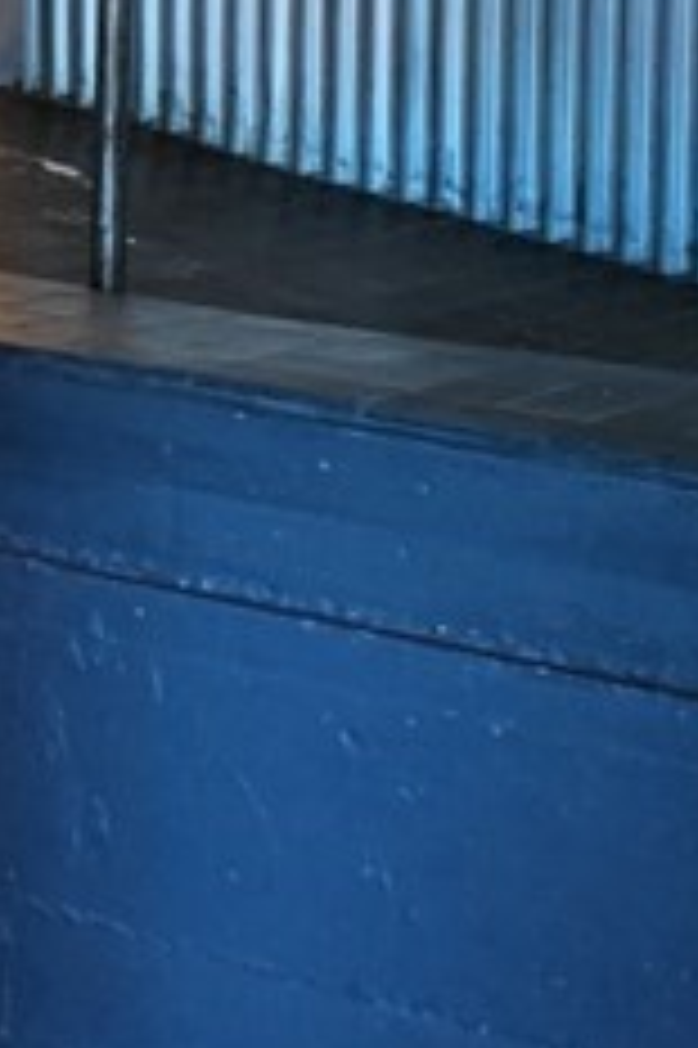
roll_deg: -0.9
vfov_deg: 16.7
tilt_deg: -2.6
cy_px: -117
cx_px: -441
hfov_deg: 10.9
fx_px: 3466
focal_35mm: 119
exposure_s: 1/40
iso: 320
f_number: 1.8
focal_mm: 4.25
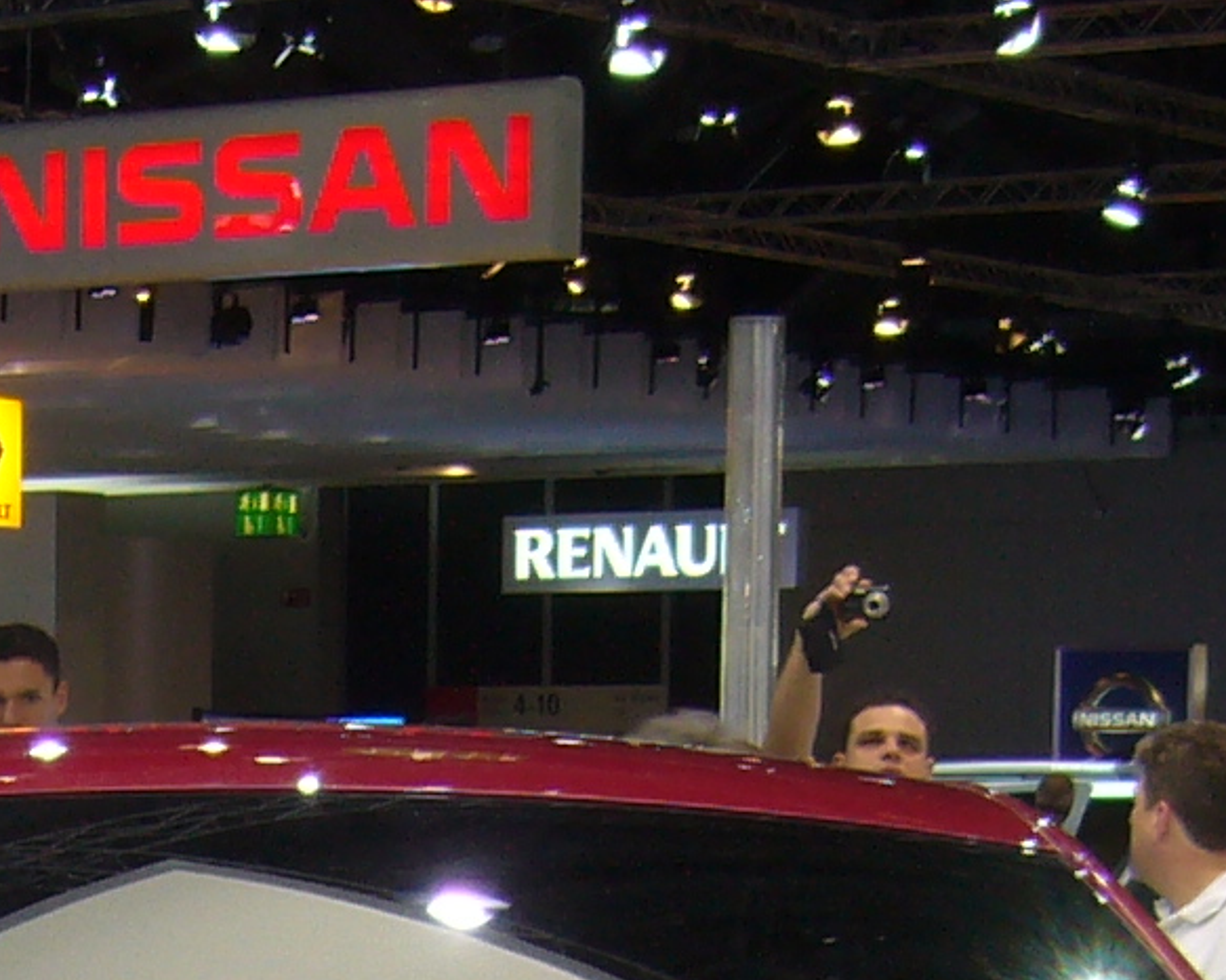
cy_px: 1624
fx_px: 5441
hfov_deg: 12.8
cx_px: 177
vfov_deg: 9.9
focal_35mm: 150
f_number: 2.8
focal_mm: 5.8
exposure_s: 1/40
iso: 80
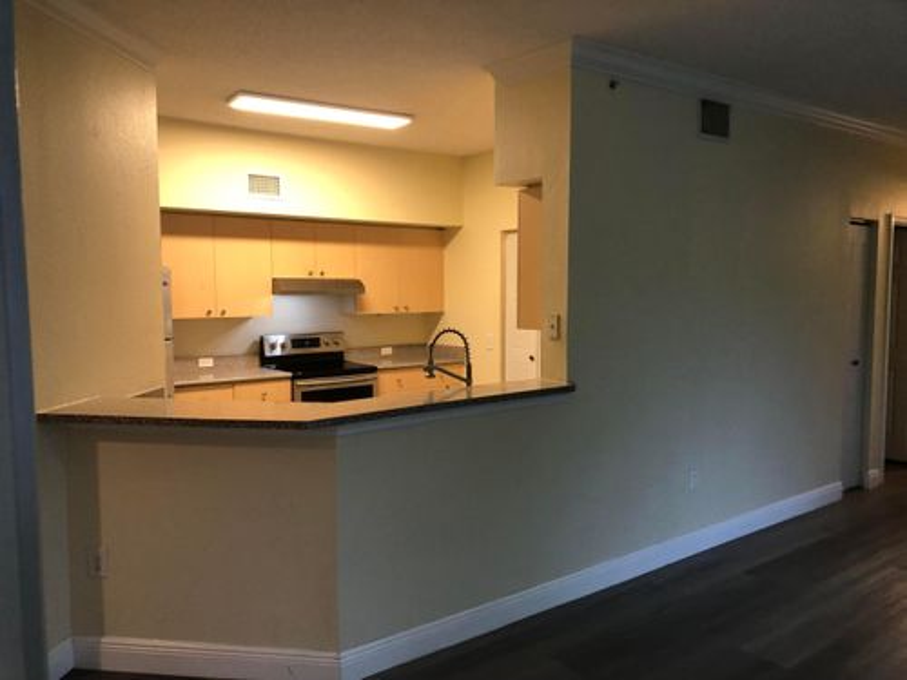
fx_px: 734
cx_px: 454
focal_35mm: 28
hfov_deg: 63.4
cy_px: 340
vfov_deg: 49.7
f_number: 1.8
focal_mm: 3.99
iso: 40
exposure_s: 1/15
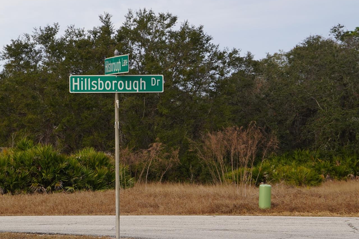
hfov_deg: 15.1
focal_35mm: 136
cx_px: 153
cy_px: 119
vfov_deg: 10.1
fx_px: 1356
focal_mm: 73
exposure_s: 1/160
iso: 100
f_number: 8
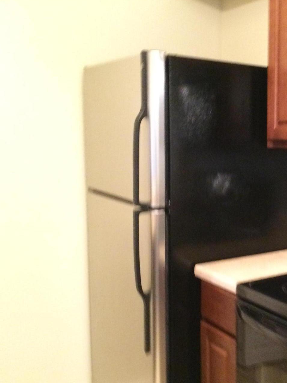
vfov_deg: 40.4
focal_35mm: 47
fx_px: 520
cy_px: 217
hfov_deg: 29.4
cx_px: 267
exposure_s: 1/15
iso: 320
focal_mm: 4.12
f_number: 2.2
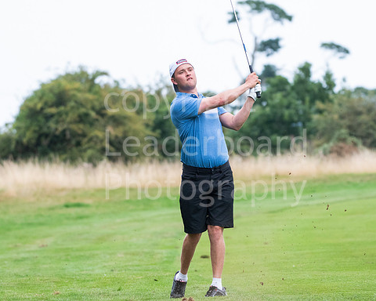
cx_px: 207
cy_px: 150
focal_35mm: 425
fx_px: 4729
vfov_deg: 3.6
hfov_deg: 4.6
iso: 2000
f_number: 5.6
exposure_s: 1/1250
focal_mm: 250
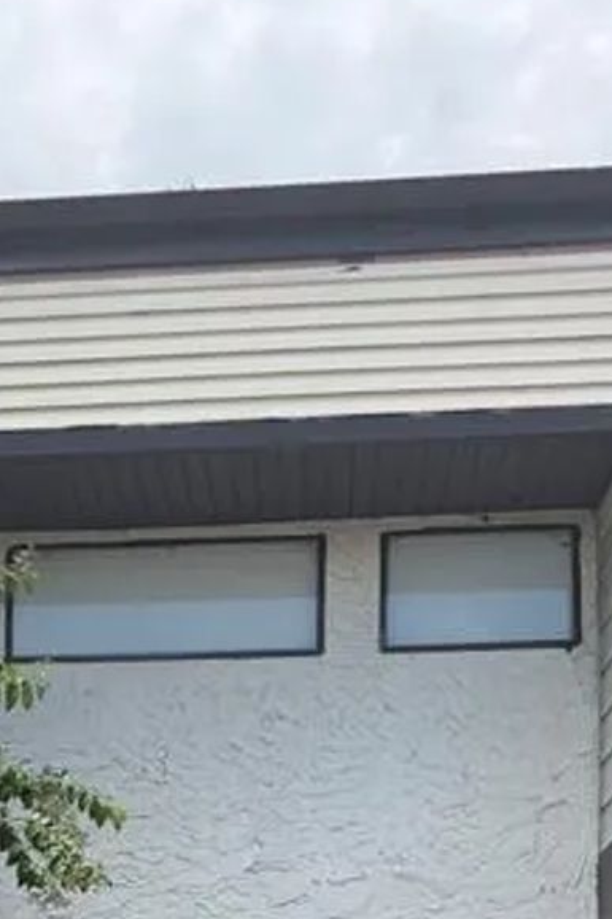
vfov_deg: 30.7
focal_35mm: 59
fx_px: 1505
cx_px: 126
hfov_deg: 22.7
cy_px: 987
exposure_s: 1/3759
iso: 100
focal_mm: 6.76
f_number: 1.78
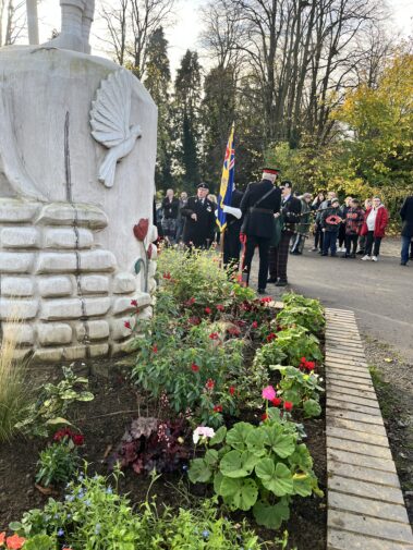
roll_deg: -4.4
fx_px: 413
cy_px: 275
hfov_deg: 53.1
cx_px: 206
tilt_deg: -10.7
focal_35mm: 26
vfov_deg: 67.3
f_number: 1.6
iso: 50
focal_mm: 5.1
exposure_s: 1/484
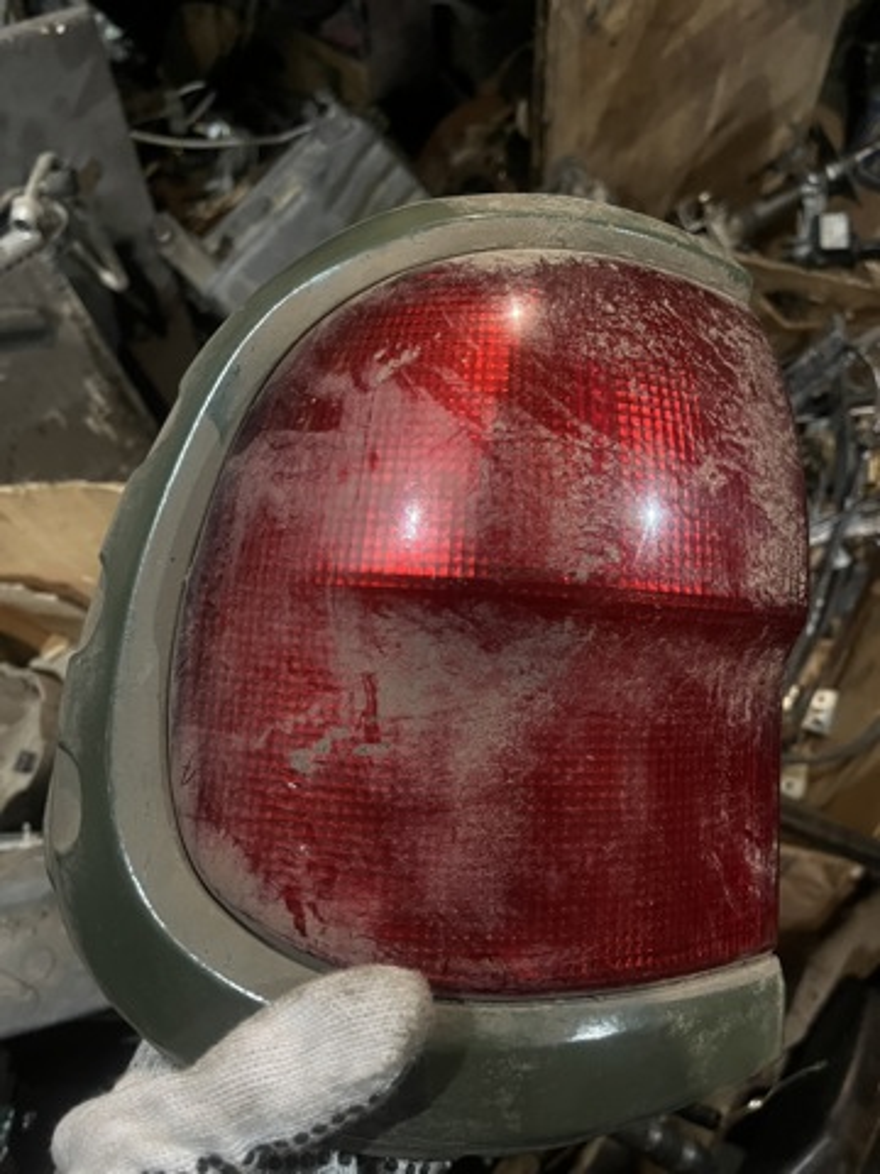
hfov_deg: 53.1
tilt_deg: -64.0
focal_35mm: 26
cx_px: 440
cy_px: 587
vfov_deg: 67.3
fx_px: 881
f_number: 1.6
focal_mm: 5.1
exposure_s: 1/25
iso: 640
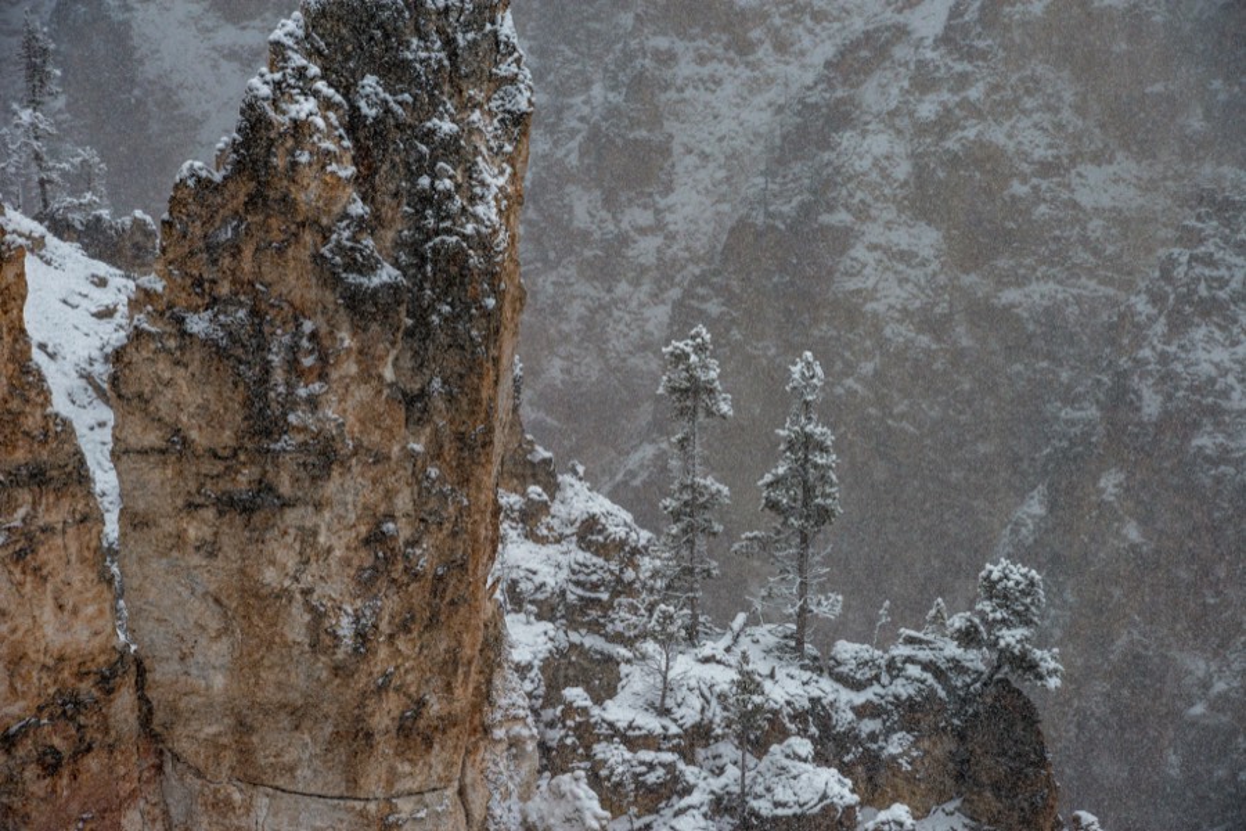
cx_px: 623
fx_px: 6922
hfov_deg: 10.3
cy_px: 416
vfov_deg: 6.9
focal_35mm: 200
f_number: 11
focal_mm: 200
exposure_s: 1/200
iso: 400
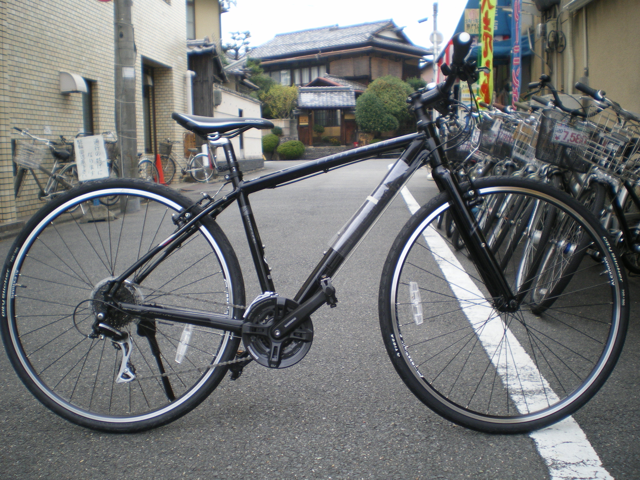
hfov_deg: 51.4
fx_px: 666
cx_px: 320
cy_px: 240
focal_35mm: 36
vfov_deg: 39.7
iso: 80
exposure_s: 1/50
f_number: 3.1
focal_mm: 6.3
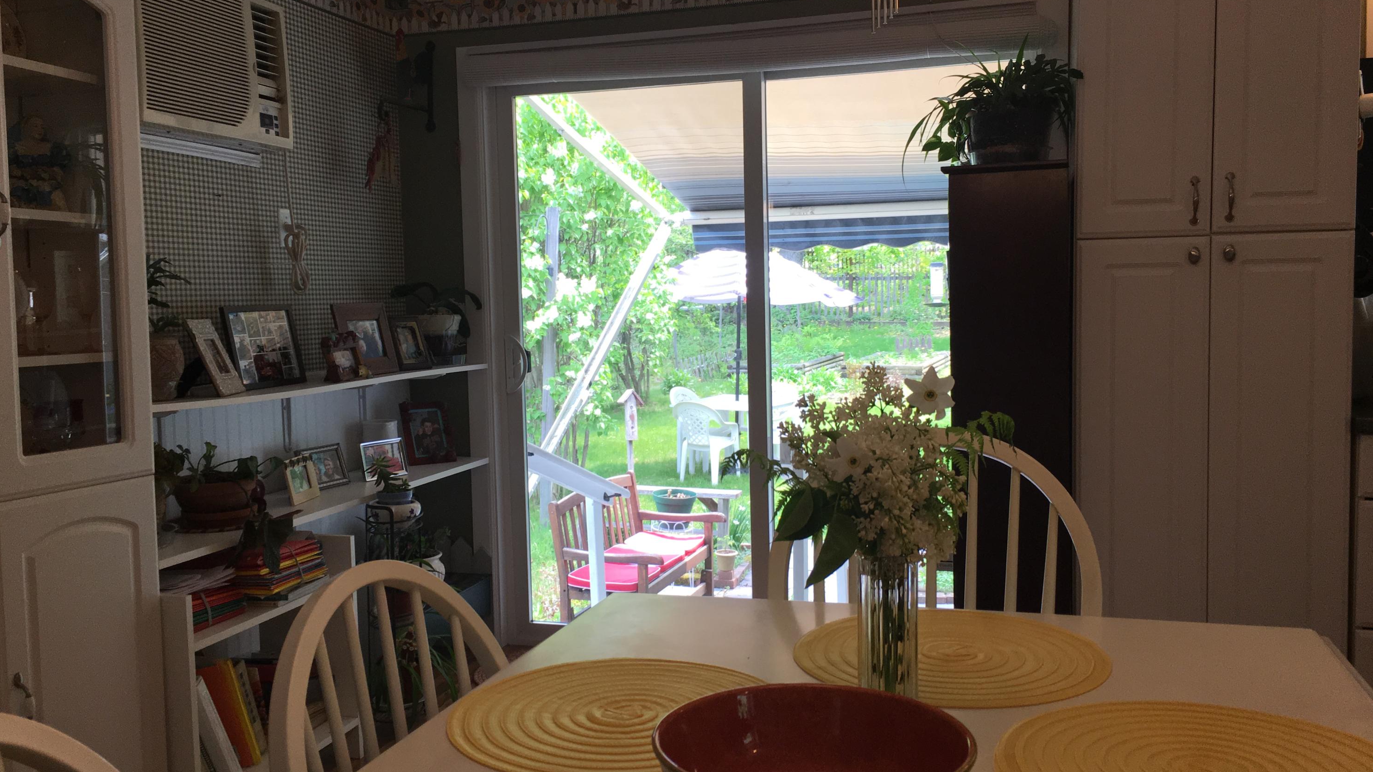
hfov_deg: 61.0
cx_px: 679
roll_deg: +0.8
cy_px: 374
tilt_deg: -2.6
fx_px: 1165
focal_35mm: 32
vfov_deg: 36.7
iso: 40
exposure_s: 1/120
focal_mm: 4.15
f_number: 2.2
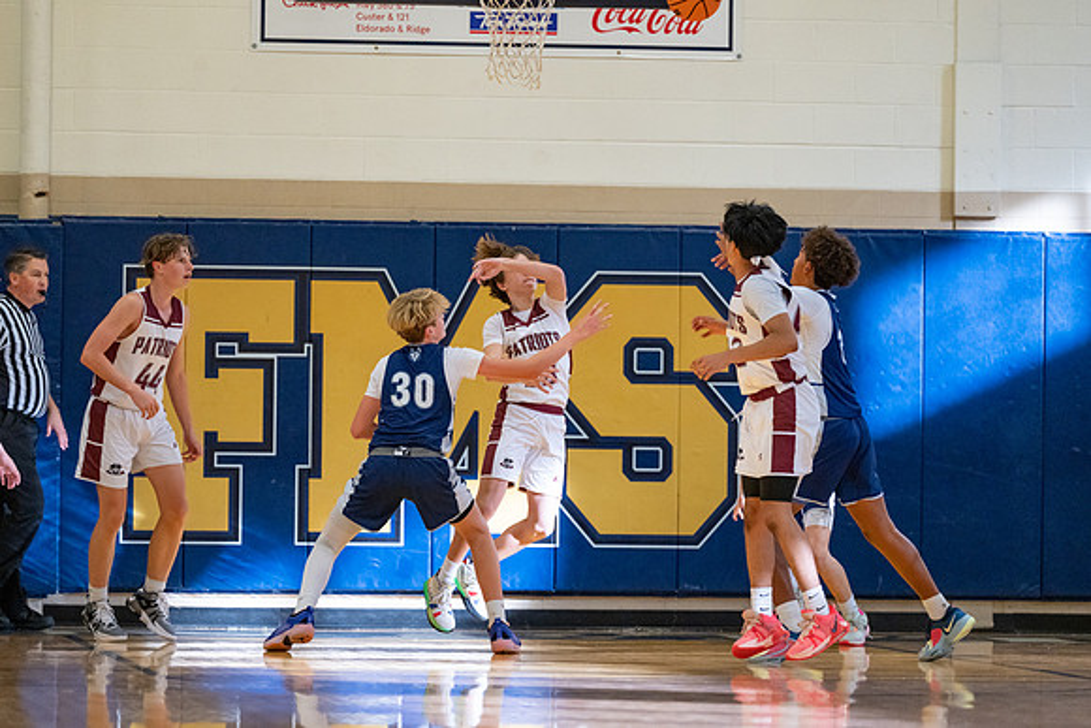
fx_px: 6518
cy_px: 365
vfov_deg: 6.4
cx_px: 522
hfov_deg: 9.6
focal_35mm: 215
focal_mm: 200
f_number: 2.8
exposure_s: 1/1000
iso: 5000
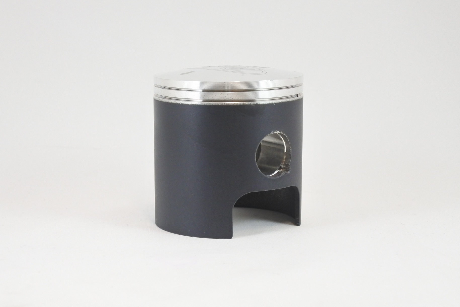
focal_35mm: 56
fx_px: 715
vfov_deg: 24.2
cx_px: 230
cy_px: 154
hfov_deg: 35.6
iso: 800
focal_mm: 21
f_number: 4.8
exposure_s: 1/125
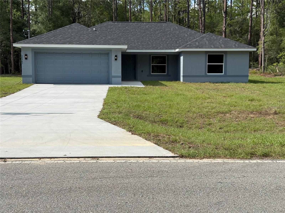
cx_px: 142
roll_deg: -0.2
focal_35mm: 48
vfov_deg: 30.3
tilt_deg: -4.6
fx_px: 395
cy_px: 106
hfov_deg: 39.7
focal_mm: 6.76
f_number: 1.78
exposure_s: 1/7143
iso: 64
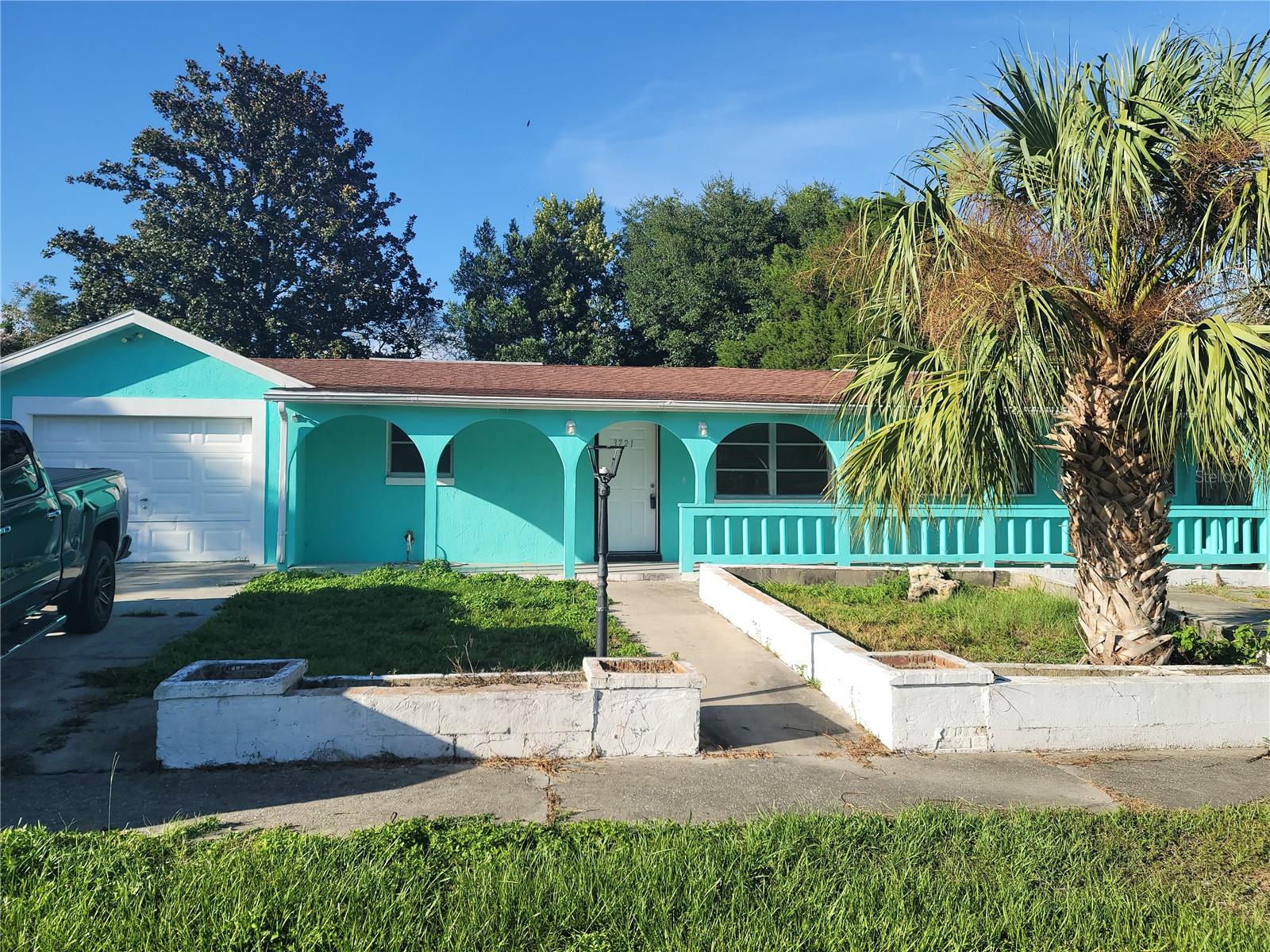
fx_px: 917
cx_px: 635
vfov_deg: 54.9
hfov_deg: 69.4
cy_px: 476
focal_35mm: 25
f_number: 1.8
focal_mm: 7
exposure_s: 1/697
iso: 20
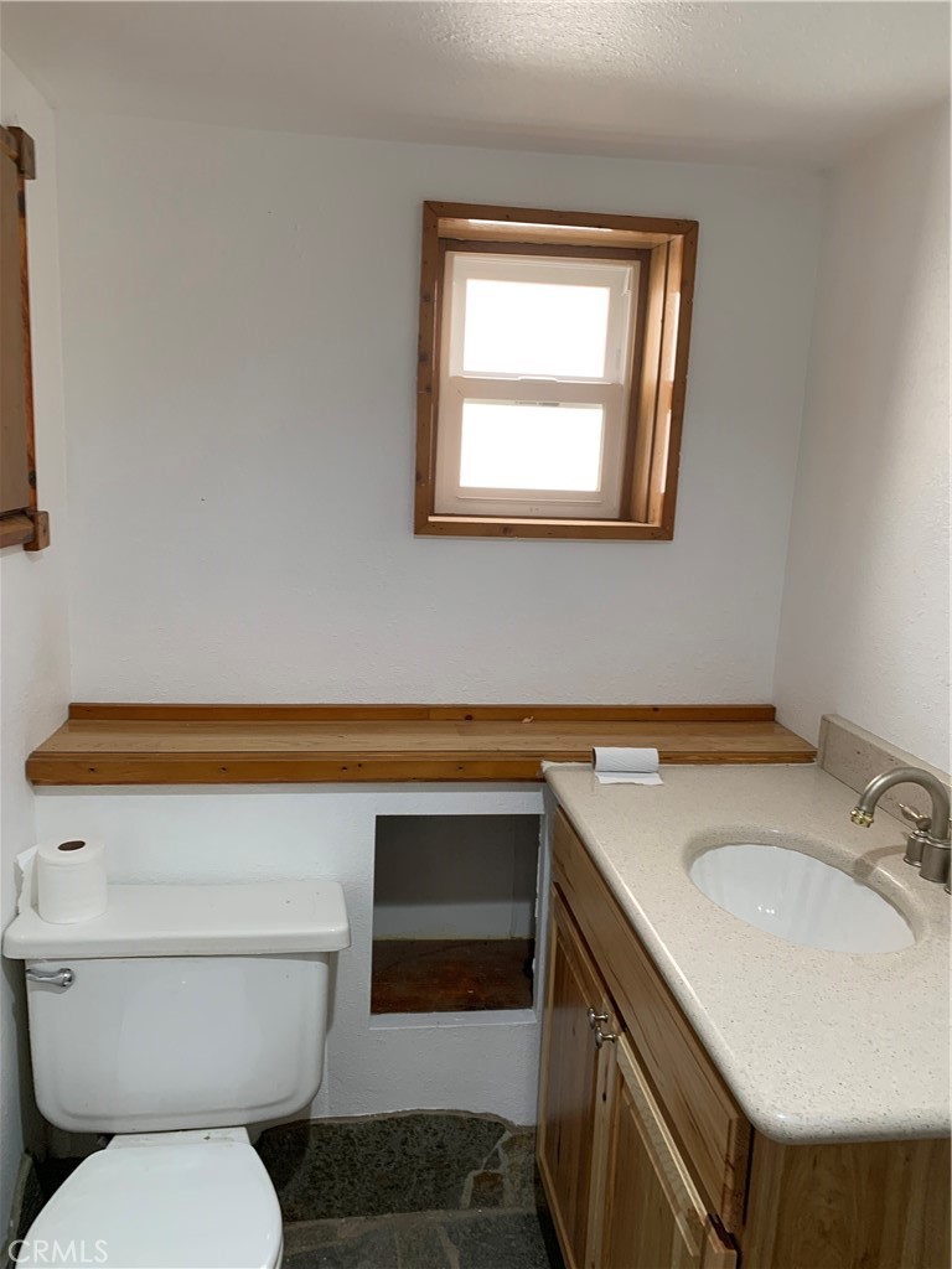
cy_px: 634
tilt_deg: -10.1
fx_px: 953
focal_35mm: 26
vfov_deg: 67.3
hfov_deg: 53.1
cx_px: 476
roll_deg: -2.8
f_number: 1.8
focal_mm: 4.25
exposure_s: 1/60
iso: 80
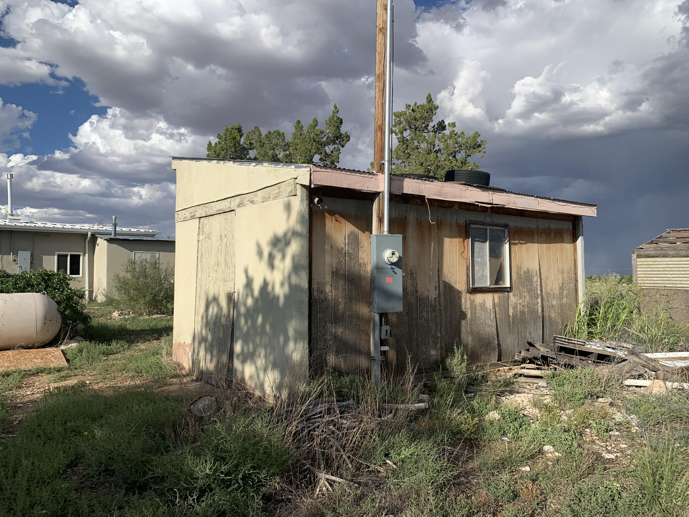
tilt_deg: +1.0
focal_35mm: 26
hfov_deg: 67.3
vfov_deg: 53.1
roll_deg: +0.9
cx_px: 344
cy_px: 258
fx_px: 518
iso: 25
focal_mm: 4.25
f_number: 1.8
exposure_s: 1/3086
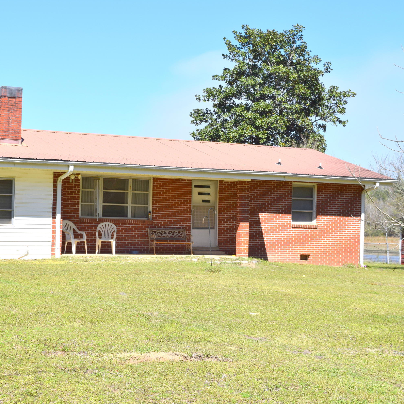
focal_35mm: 69
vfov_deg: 25.0
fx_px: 911
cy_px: 202
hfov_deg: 24.8
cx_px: 114
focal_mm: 36
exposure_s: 1/500
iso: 200
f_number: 11
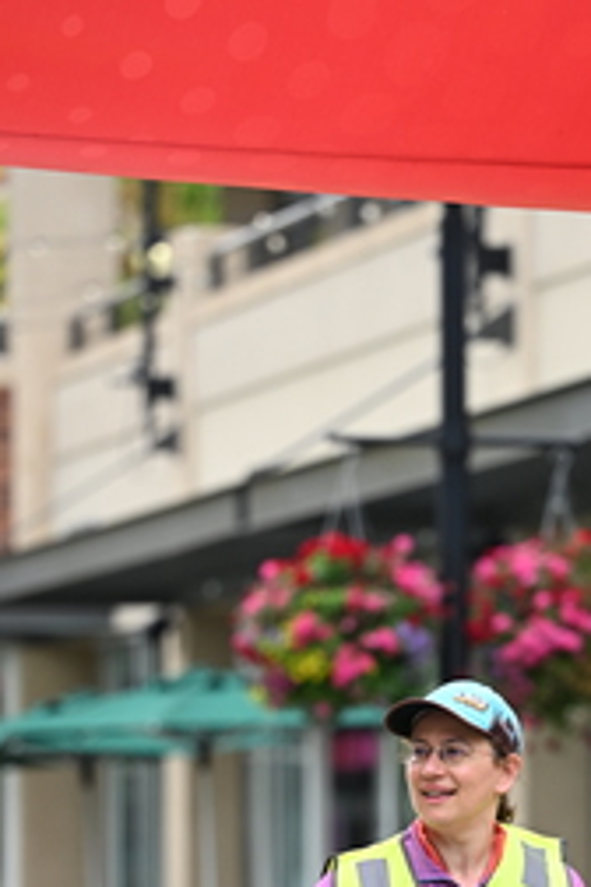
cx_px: 417
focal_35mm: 262
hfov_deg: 5.2
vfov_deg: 7.8
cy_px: 841
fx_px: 6451
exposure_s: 1/1250
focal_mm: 120
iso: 400
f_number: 2.8
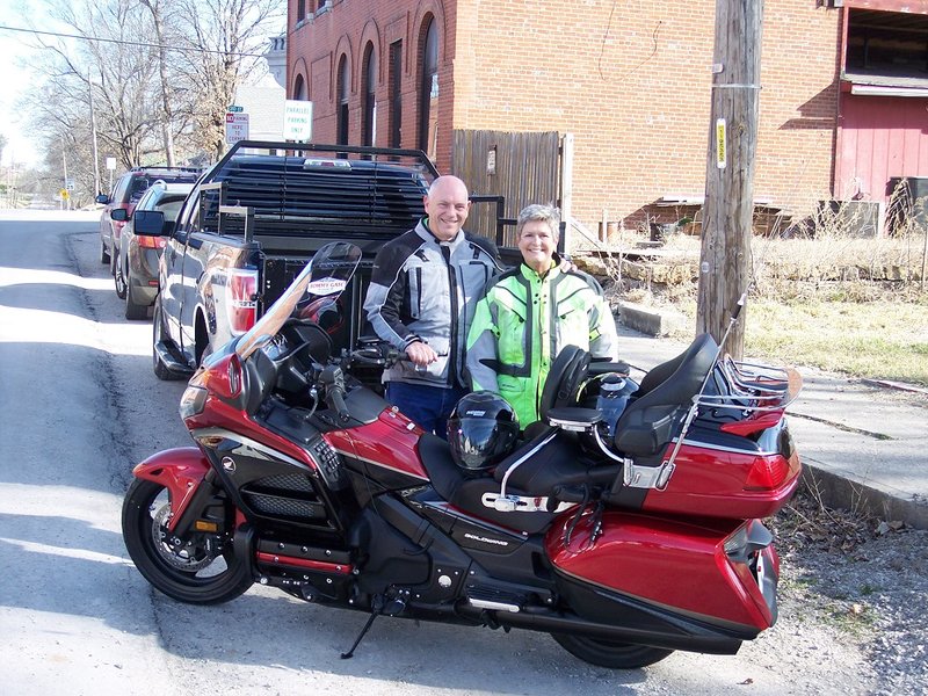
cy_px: 348
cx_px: 464
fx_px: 1394
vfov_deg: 28.0
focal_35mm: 52
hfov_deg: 36.8
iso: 100
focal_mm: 10.7
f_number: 4
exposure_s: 1/180
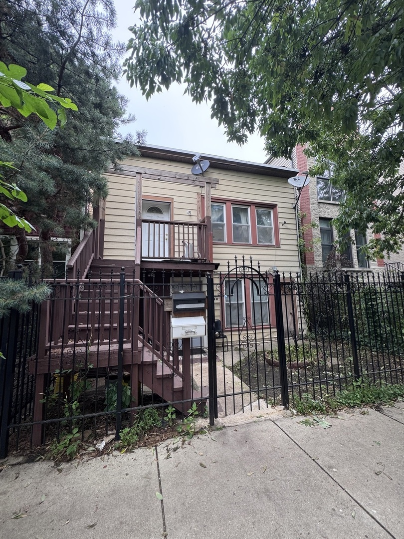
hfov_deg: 85.7
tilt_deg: +7.2
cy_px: 270
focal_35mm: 14
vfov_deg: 102.1
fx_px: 218
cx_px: 202
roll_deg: +0.7
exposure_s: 1/99
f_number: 2.2
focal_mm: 2.22
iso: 64
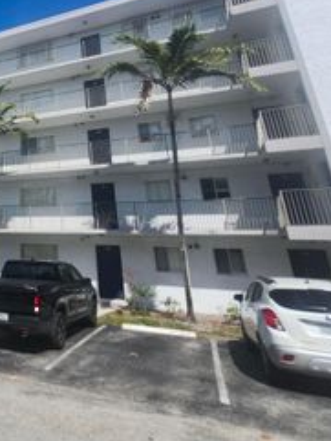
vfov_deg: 61.8
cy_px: 113
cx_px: -24
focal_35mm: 27
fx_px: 344
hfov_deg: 41.9
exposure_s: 1/1794
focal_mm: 1.74
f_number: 2.2
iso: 40
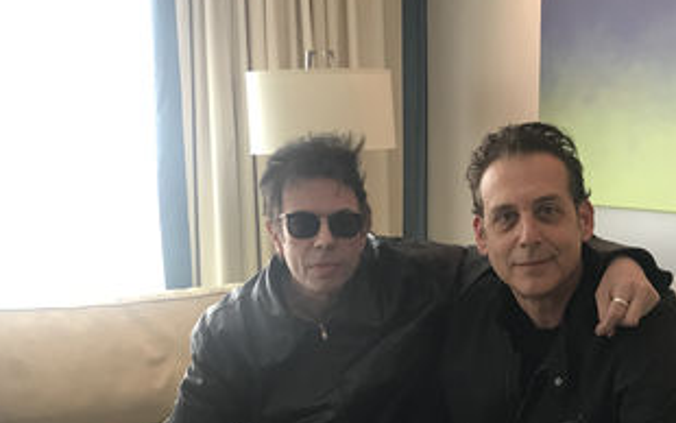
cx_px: 401
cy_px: 327
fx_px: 848
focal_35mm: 46
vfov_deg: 27.6
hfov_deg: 43.3
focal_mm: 3.99
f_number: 1.8
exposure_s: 1/20
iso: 40
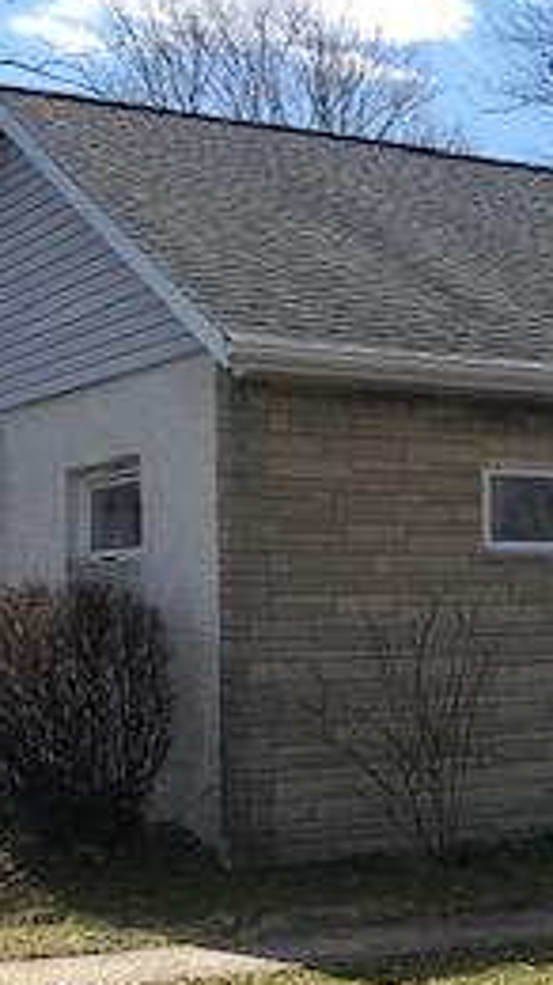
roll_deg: +1.0
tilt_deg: -0.4
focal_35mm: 75
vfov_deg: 28.1
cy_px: 614
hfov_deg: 14.9
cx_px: 837
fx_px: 1958
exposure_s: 1/2519
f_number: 1.8
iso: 20
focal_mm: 3.99
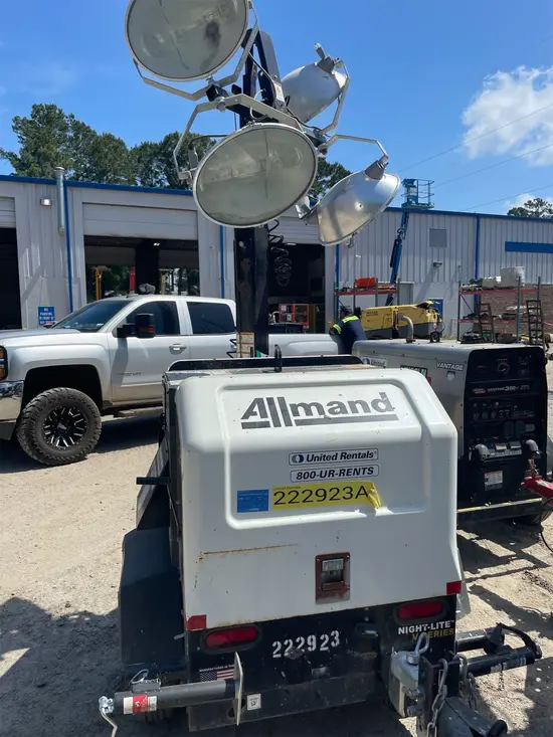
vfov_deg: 67.3
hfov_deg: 53.1
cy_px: 368
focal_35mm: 26
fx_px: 554
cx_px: 276
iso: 32
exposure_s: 1/4651
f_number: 1.6
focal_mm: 4.2
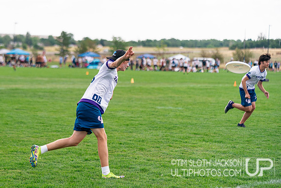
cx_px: 108
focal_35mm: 119
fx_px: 926
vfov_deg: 11.6
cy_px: 99
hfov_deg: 17.2
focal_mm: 90
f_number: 2.8
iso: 800
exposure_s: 1/3200
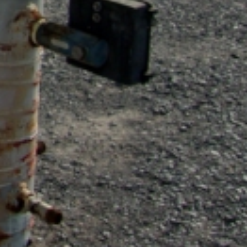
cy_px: -140
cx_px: -249
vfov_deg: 13.9
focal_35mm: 117
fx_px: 945
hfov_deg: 12.9
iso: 80
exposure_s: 1/170
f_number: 10.4
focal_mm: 4.9
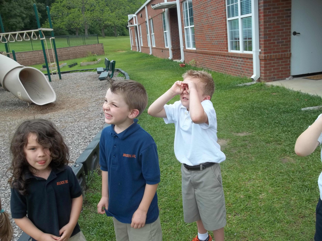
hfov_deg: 55.4
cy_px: 120
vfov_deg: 42.9
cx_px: 161
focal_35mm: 33
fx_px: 307
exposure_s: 1/250
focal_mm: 5.9
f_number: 3.3
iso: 64
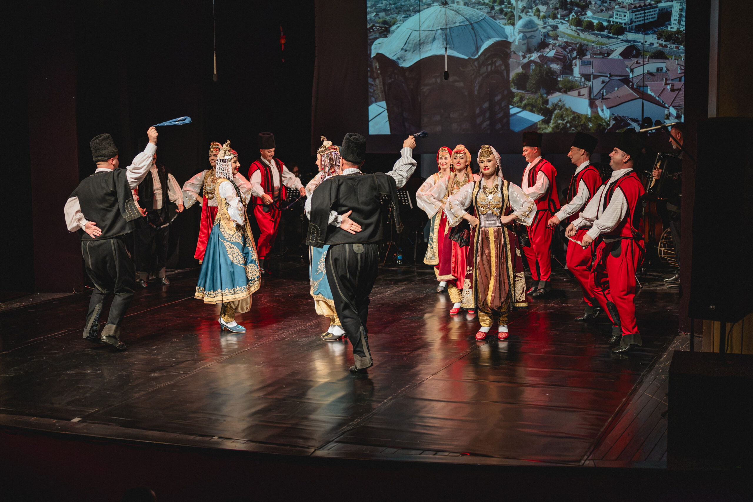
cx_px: 381
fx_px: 1136
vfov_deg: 24.9
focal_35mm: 54
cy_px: 247
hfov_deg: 36.7
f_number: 1.8
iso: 3200
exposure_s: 1/800
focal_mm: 50
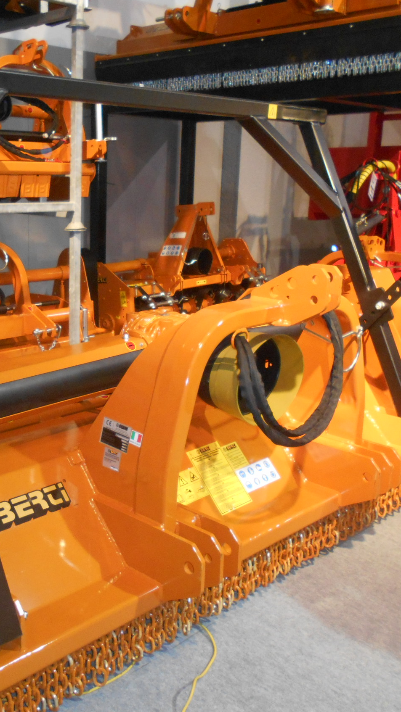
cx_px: 103
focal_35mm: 38
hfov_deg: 30.7
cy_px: 356
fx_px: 718
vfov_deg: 52.8
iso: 360
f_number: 3.2
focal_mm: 4.6
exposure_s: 1/25
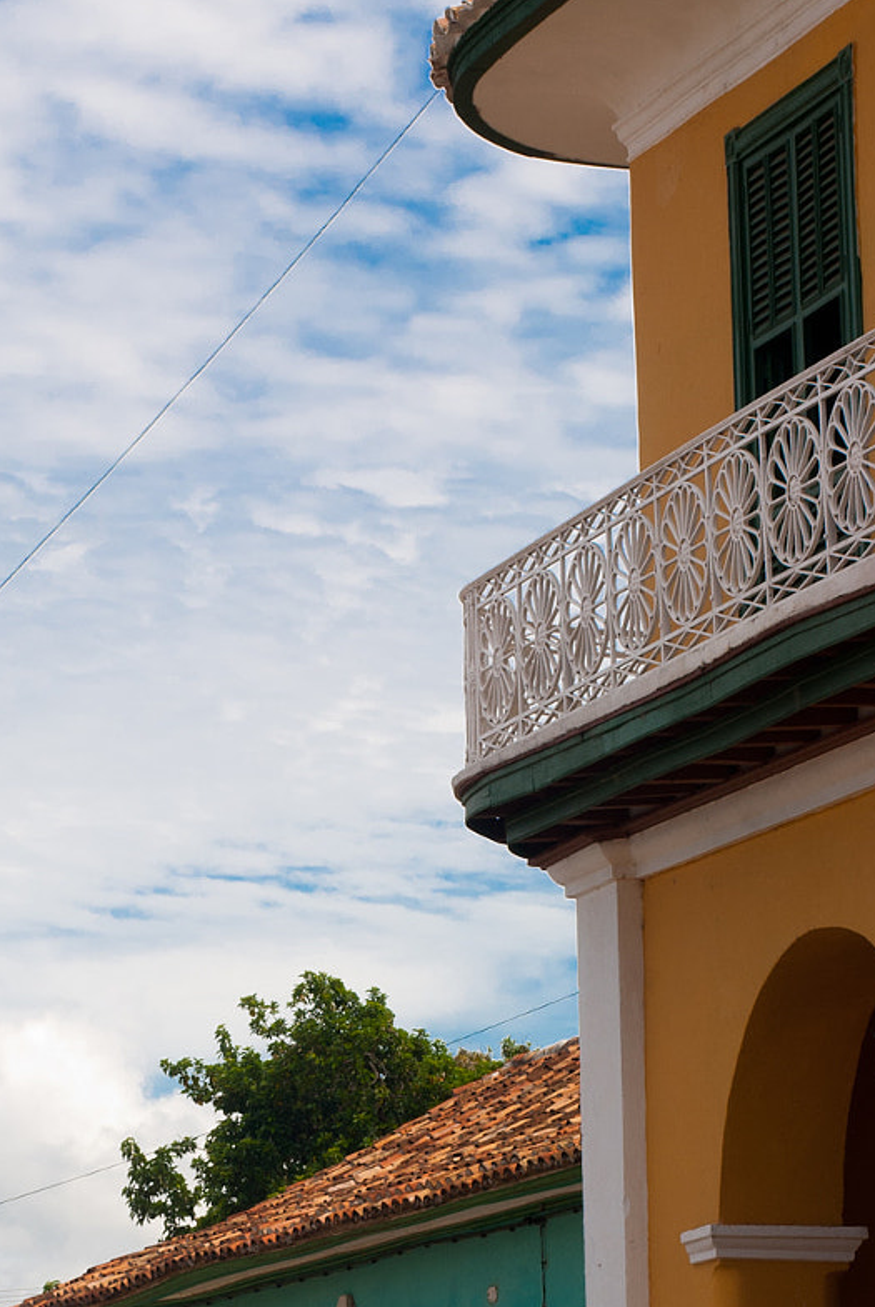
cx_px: 19
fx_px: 5561
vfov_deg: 13.4
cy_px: 1005
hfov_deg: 8.9
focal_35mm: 153
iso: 100
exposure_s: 1/80
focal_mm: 50
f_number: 13
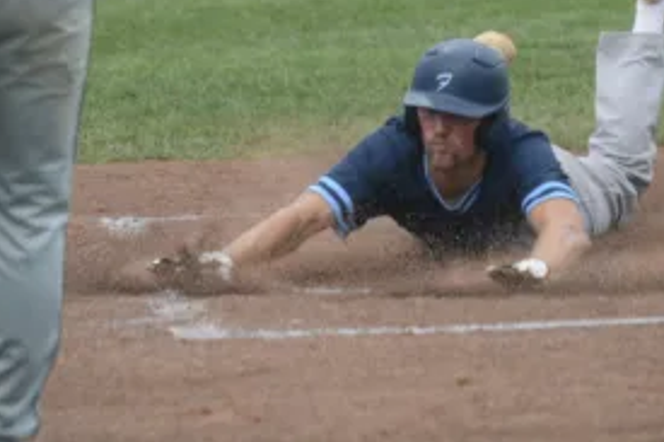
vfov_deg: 2.7
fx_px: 9530
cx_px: 361
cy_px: 121
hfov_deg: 4.0
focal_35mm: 517
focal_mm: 210
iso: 1600
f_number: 5.3
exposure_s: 1/1000
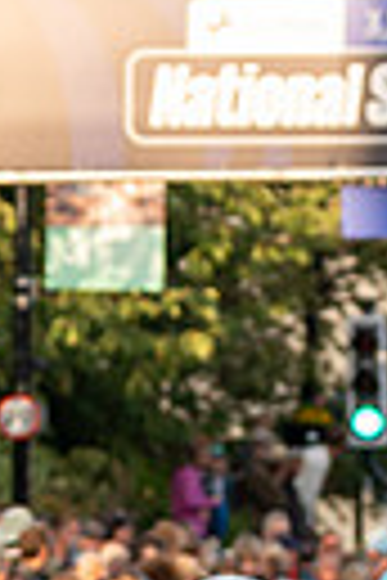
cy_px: 1009
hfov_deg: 2.5
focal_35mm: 559
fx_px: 9013
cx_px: -29
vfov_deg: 3.7
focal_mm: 70
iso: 320
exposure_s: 1/800
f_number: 3.5
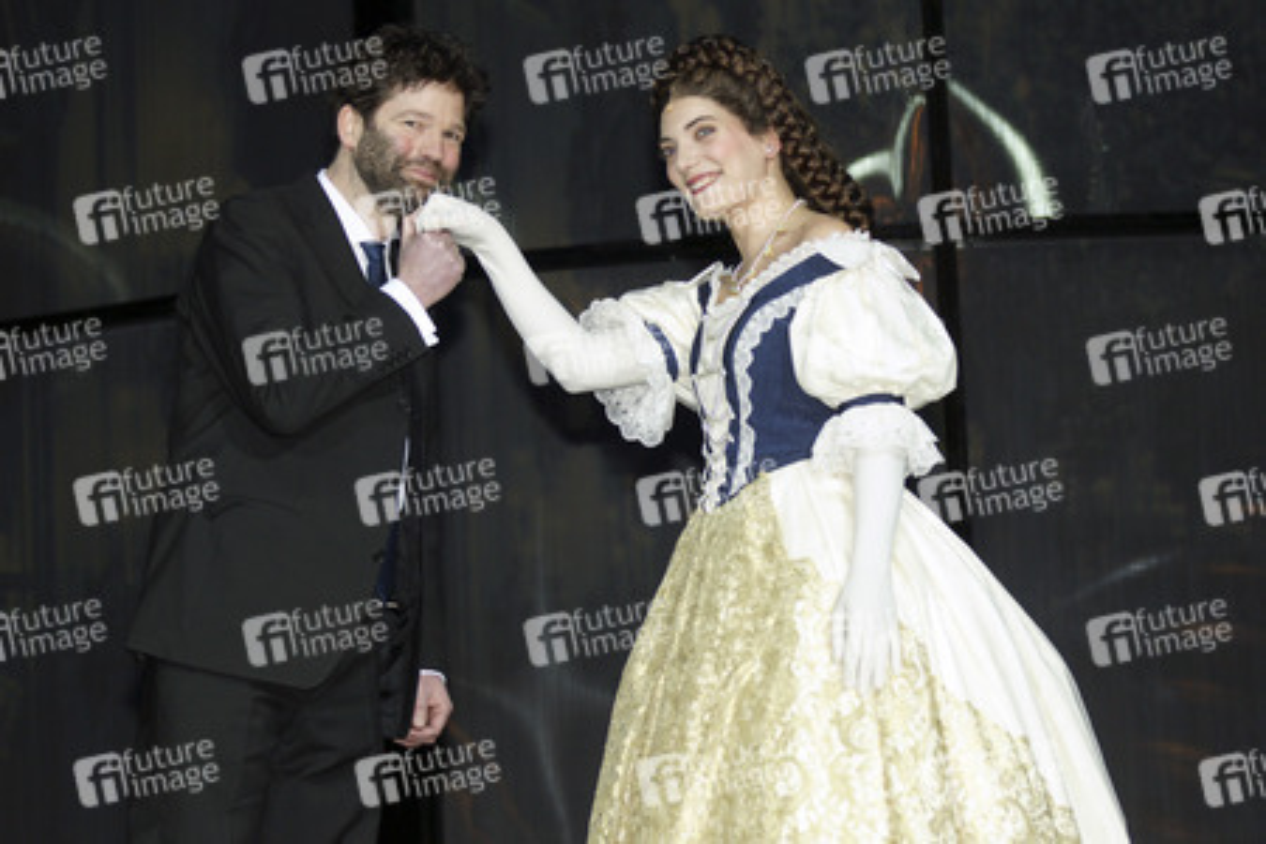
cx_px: 633
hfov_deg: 16.1
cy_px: 422
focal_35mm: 128
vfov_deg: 10.8
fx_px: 4483
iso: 800
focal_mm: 85
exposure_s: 1/100
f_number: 5.6
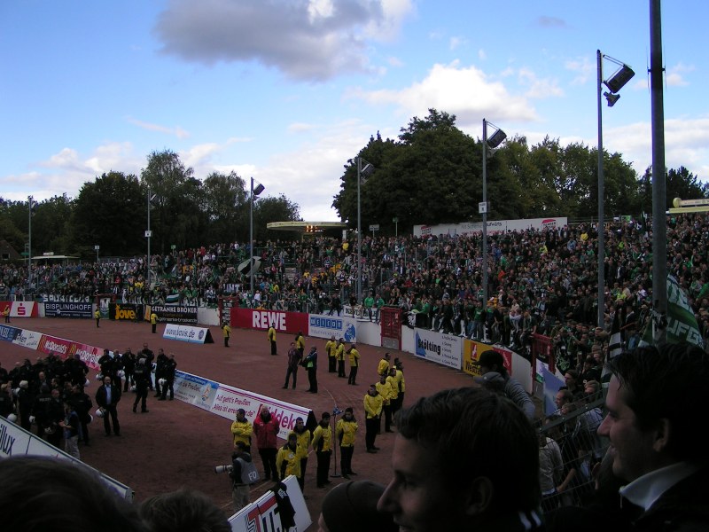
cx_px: 354
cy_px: 266
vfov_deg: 37.7
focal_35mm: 38
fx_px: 778
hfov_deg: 49.0
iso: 50
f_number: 2.8
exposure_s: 1/800
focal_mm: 5.8
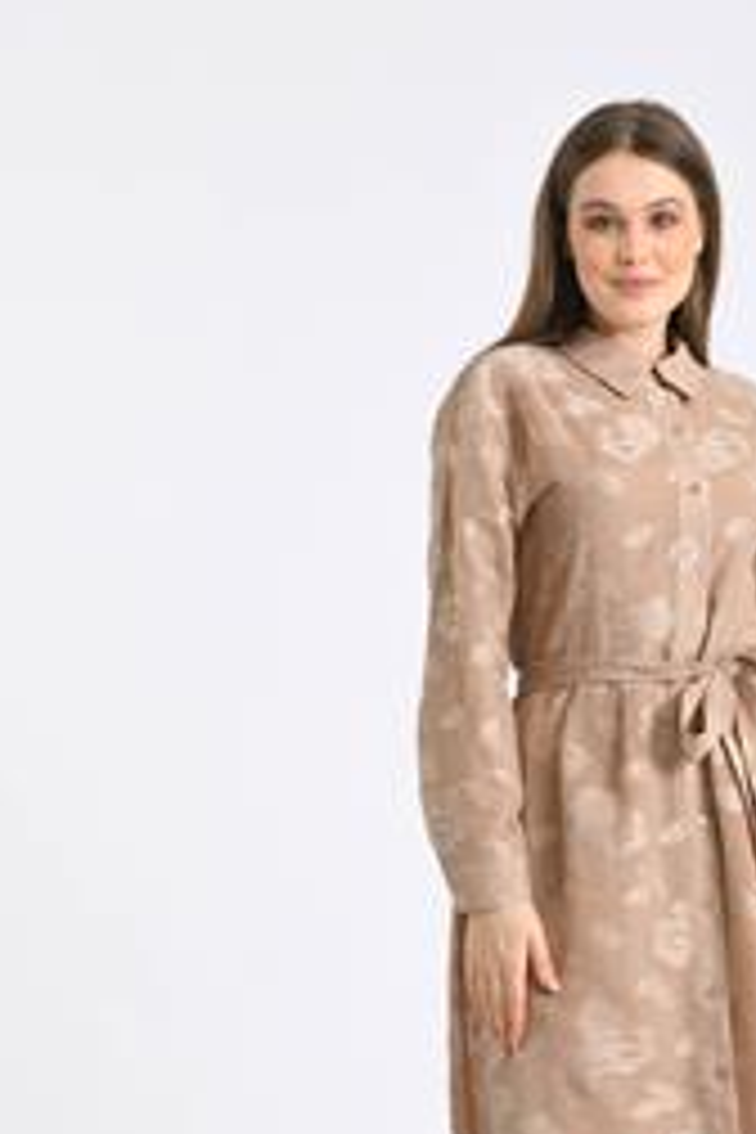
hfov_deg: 9.0
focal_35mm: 152
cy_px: 918
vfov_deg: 13.4
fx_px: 4788
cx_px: 594
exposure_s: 1/125
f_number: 9
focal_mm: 85
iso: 100
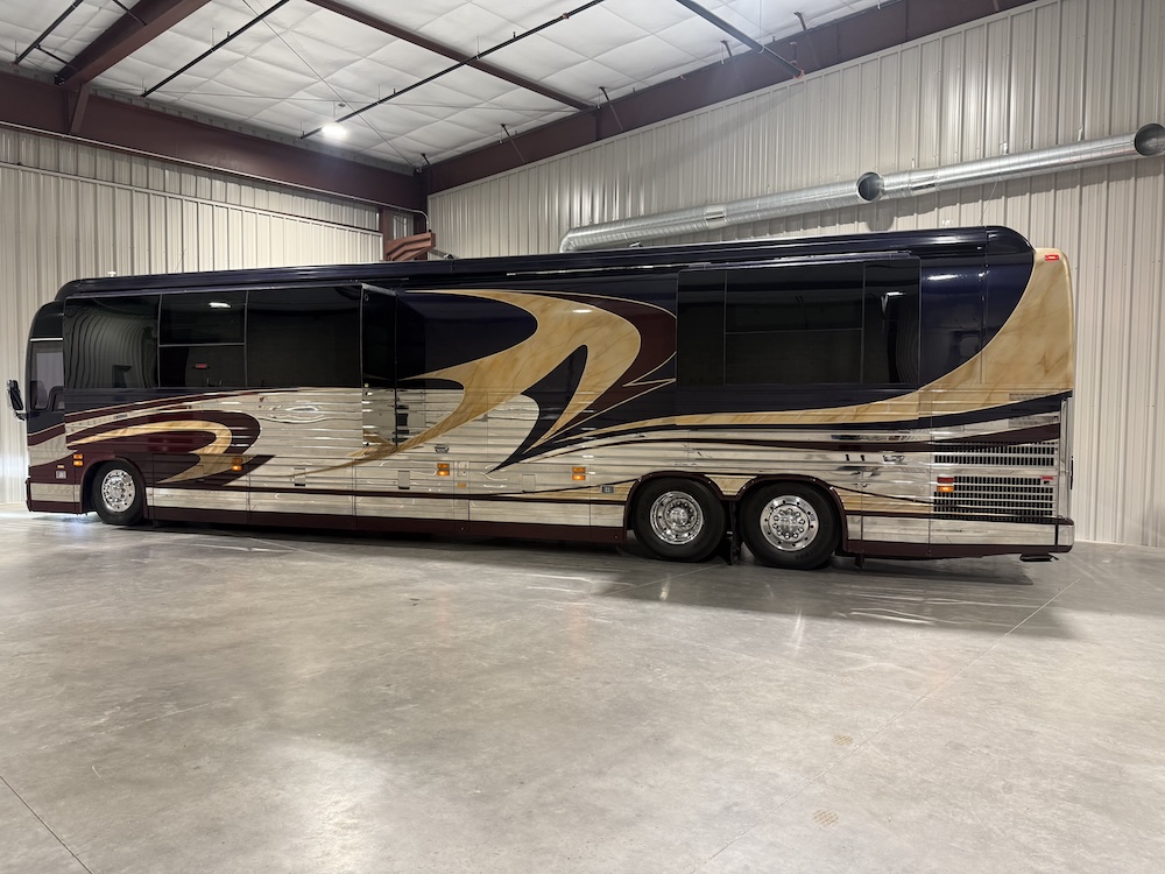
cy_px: 437
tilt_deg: -2.3
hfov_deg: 71.6
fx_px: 808
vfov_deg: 56.8
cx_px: 582
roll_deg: -0.6
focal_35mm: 24
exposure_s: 1/66
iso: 200
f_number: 1.78
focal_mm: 6.76
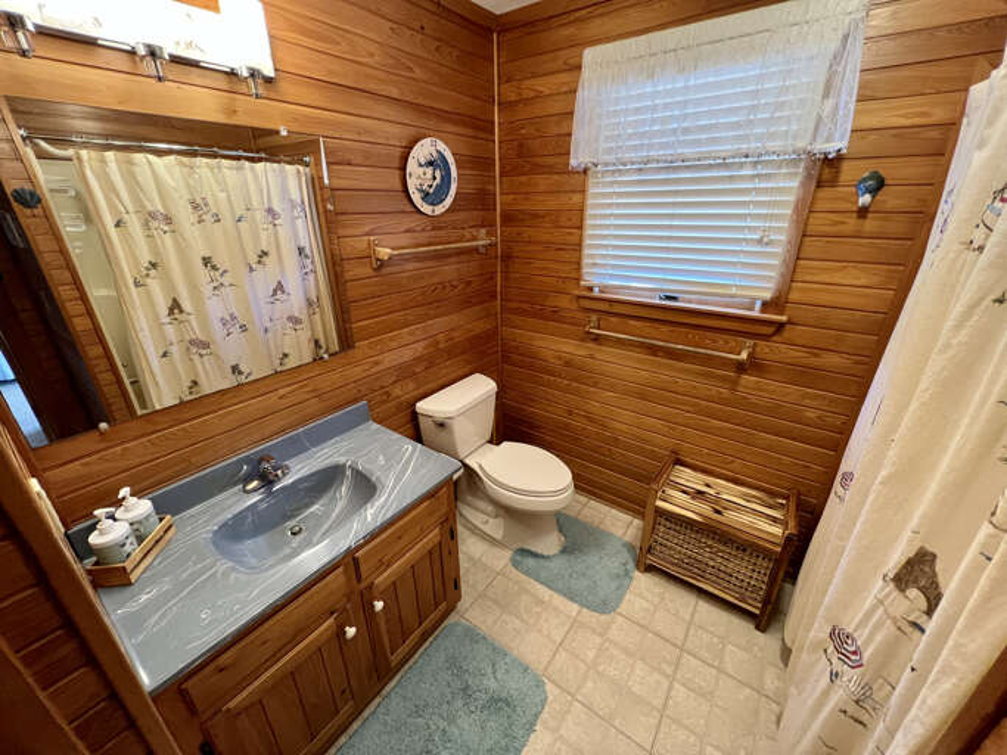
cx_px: 504
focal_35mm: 13
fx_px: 378
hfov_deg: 106.2
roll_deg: +0.1
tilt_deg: -23.5
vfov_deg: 89.9
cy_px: 378
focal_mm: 1.57
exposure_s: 1/60
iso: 250
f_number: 1.8
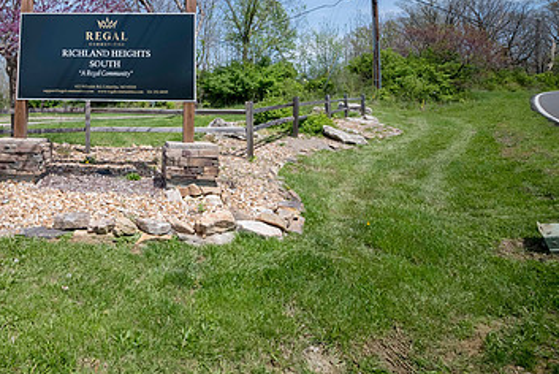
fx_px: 357
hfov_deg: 70.4
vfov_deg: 52.5
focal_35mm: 23
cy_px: 88
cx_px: 133
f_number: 10
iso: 400
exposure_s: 1/320
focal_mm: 14
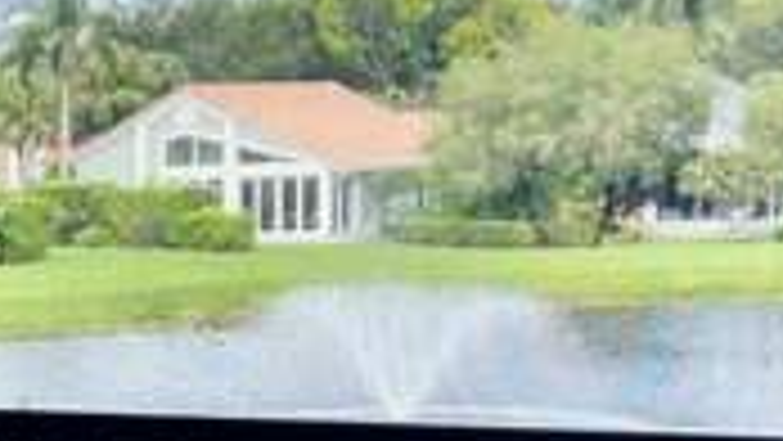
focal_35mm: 130
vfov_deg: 9.2
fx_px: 2700
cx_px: -387
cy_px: 585
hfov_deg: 15.3
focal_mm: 5.7
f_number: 1.5
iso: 50
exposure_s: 1/1412
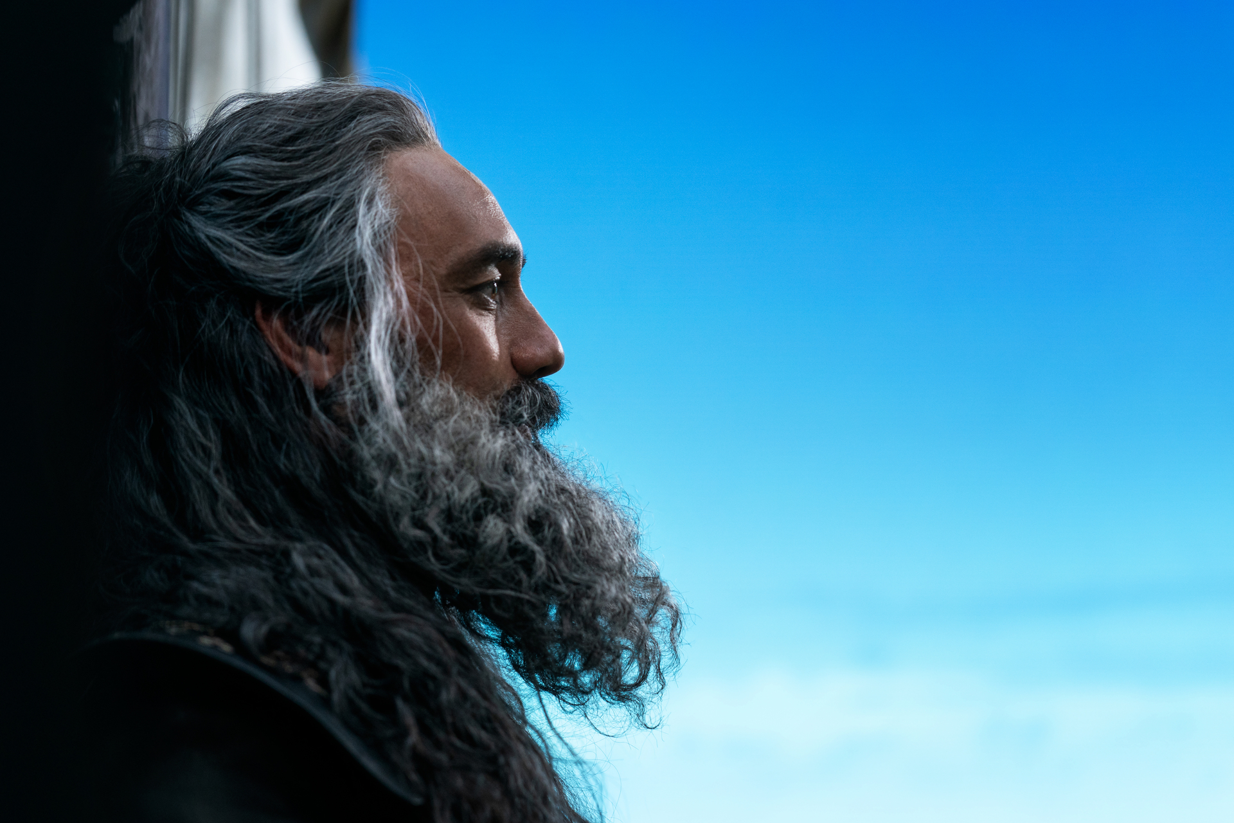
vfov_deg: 19.5
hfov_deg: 28.8
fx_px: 2399
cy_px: 412
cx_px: 617
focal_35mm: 70
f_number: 3.5
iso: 1250
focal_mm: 70
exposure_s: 1/200
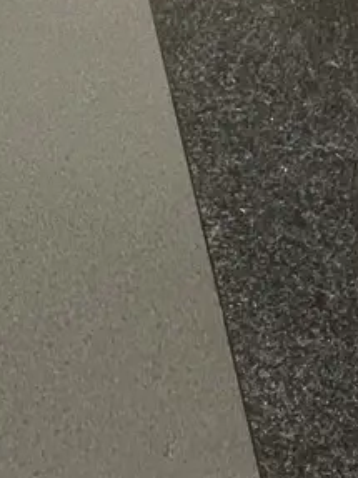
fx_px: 1380
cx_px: -260
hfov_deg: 13.5
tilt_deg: -58.2
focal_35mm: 100
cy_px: 137
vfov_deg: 19.5
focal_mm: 3.99
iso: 320
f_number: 1.8
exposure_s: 1/50
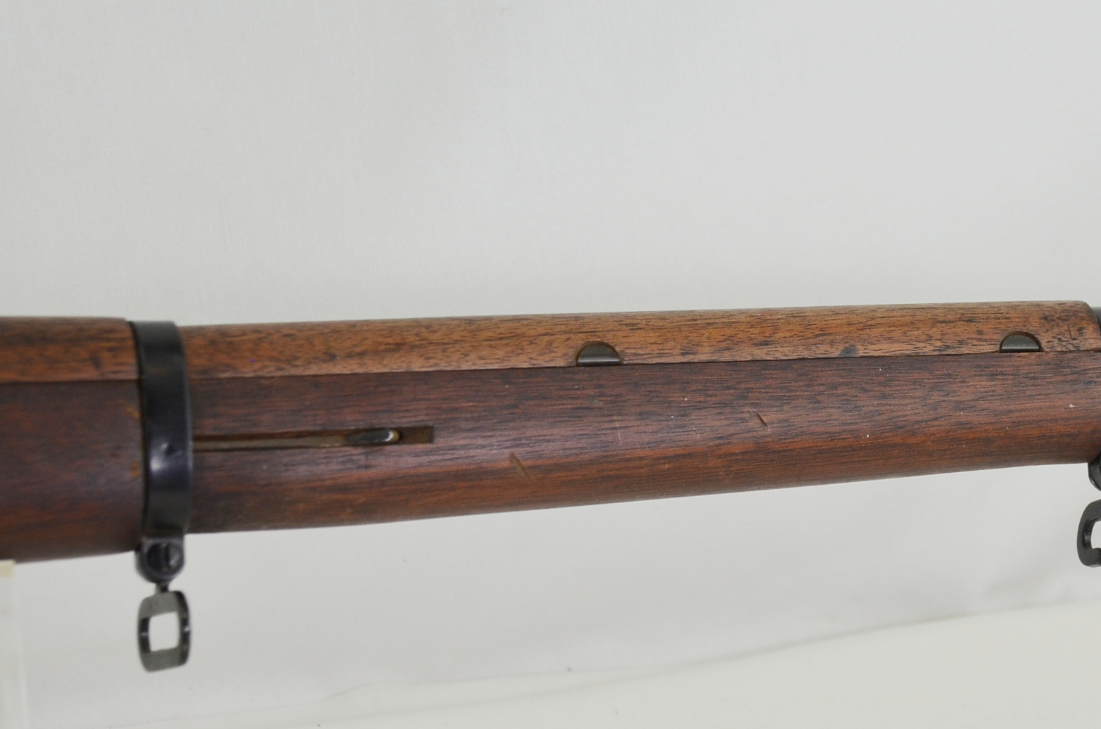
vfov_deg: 10.0
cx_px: 834
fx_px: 4181
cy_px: 412
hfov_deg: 14.9
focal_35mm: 137
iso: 560
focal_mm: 58
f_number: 5
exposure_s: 1/250
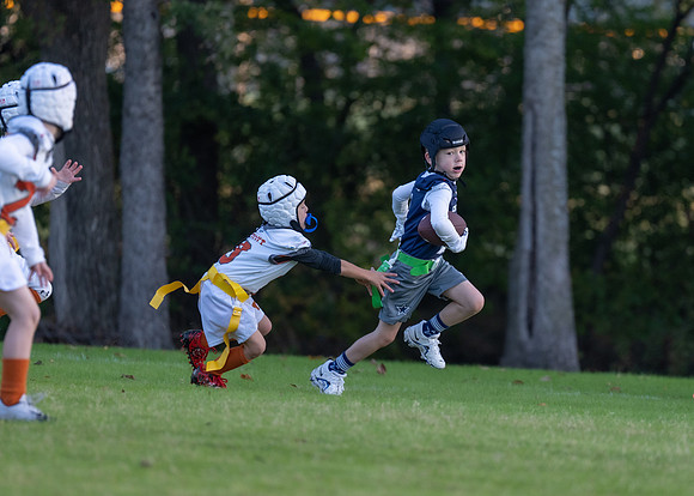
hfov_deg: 5.6
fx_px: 7056
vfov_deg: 4.0
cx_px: 447
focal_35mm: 358
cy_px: 271
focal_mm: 200
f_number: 2.8
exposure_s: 1/1000
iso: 500
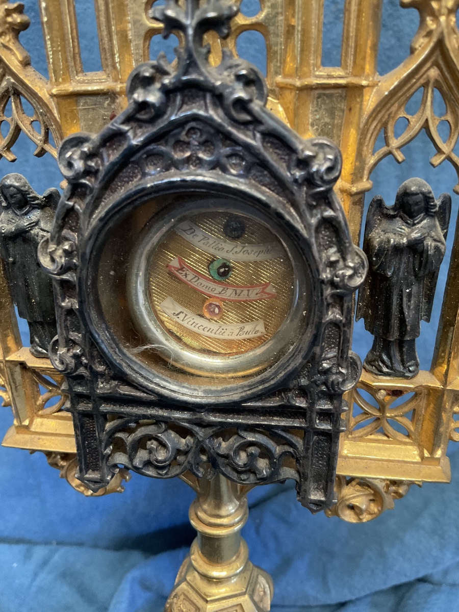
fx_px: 513
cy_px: 306
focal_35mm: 29
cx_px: 230
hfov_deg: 48.2
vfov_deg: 61.7
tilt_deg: -27.4
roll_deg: +2.6
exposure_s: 1/30
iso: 320
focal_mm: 3
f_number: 1.8
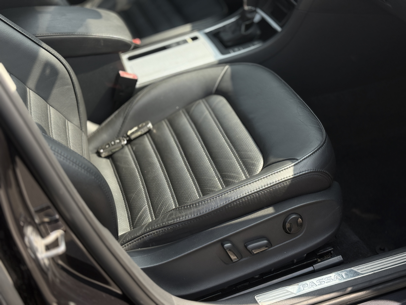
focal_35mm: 48
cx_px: 203
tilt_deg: -37.3
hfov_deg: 39.7
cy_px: 152
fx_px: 563
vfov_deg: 30.3
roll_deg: +4.2
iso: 80
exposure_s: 1/1203
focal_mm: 6.76
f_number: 1.78
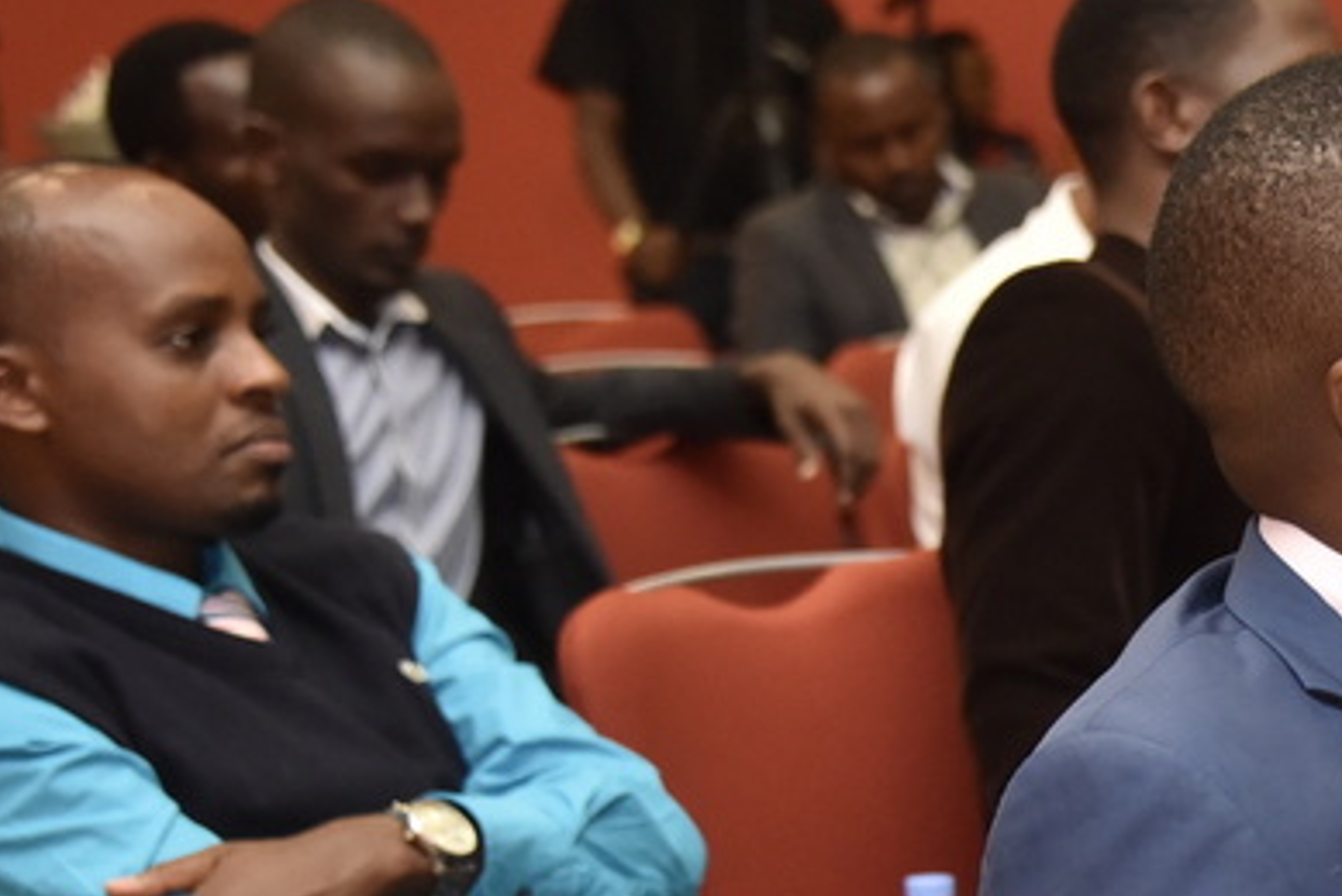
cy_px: 834
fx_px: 5558
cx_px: 1349
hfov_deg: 13.6
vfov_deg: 9.2
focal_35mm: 149
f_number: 4.5
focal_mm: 58
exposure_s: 1/200
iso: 3200
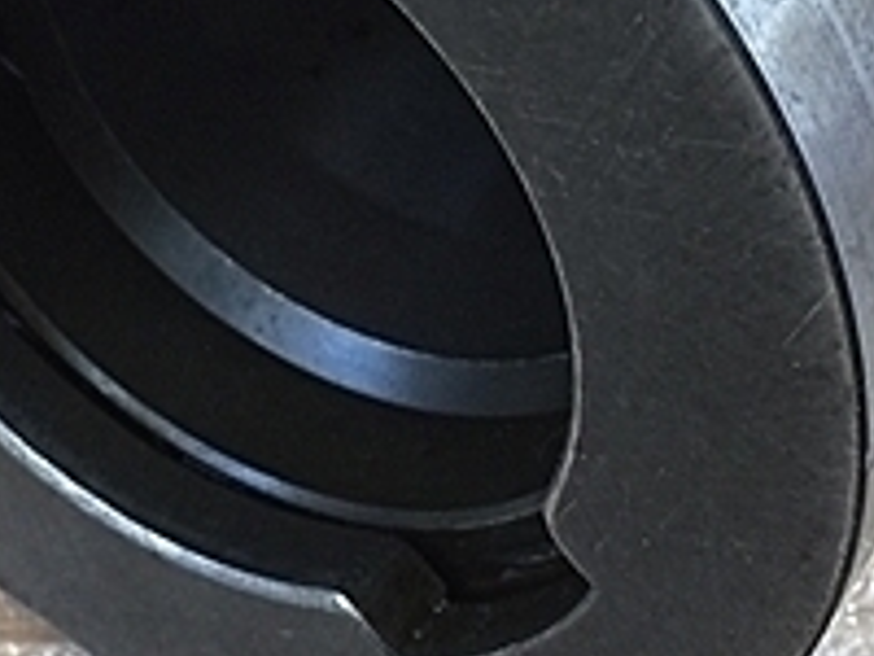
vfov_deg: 15.8
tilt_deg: -56.9
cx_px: 223
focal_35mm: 93
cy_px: 157
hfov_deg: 20.9
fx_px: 2348
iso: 64
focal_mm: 4.15
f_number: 2.2
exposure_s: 1/30
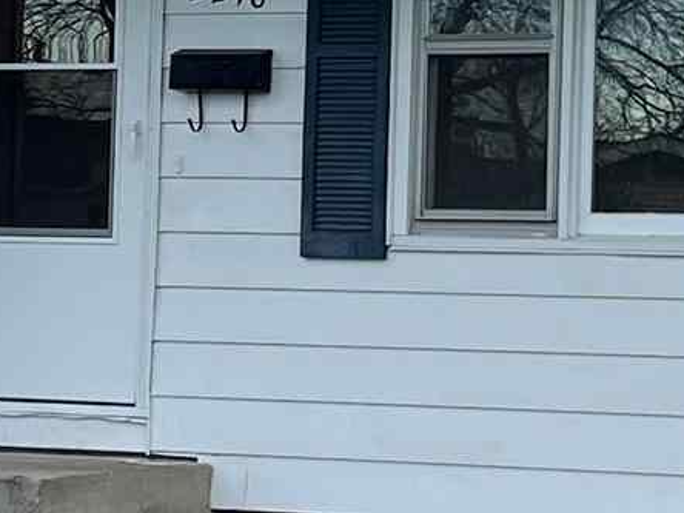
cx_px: 458
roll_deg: -1.4
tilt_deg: +3.1
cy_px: 120
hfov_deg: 11.0
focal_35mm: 180
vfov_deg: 8.2
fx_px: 3557
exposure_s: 1/733
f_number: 1.5
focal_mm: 5.7
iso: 50
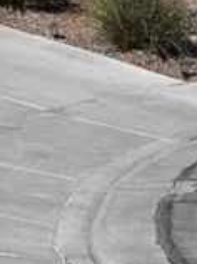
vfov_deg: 9.3
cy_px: -160
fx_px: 1567
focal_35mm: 206
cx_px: -454
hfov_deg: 6.4
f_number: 11
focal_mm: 22
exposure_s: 1/500
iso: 200
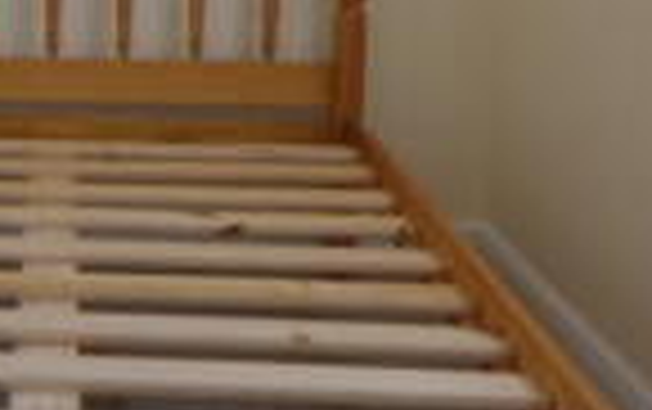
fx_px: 1227
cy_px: -29
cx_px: -88
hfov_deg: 27.0
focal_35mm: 69
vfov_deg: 18.3
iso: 100
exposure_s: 1/20
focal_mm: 10
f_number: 3.5
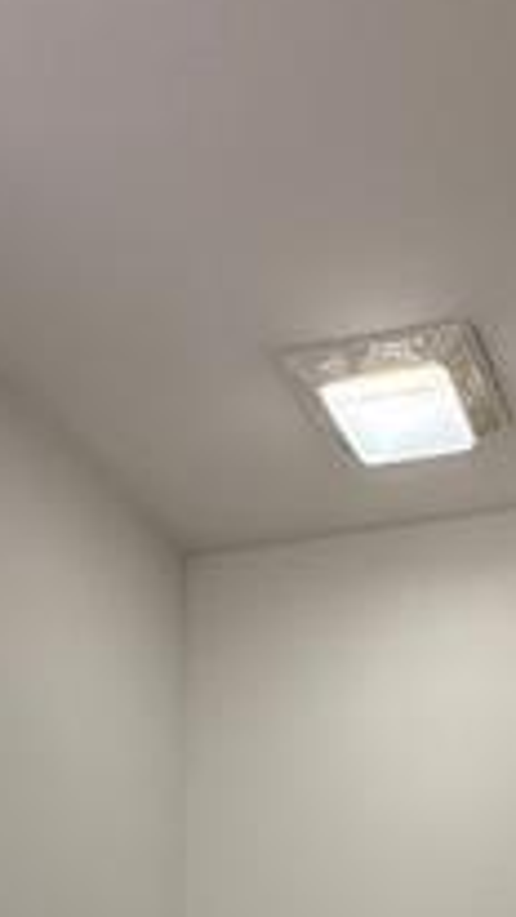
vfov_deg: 29.1
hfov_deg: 20.9
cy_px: 1215
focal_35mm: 57
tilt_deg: -0.8
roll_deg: -0.3
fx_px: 1385
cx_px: 400
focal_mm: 2.22
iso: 160
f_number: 2.2
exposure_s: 1/120
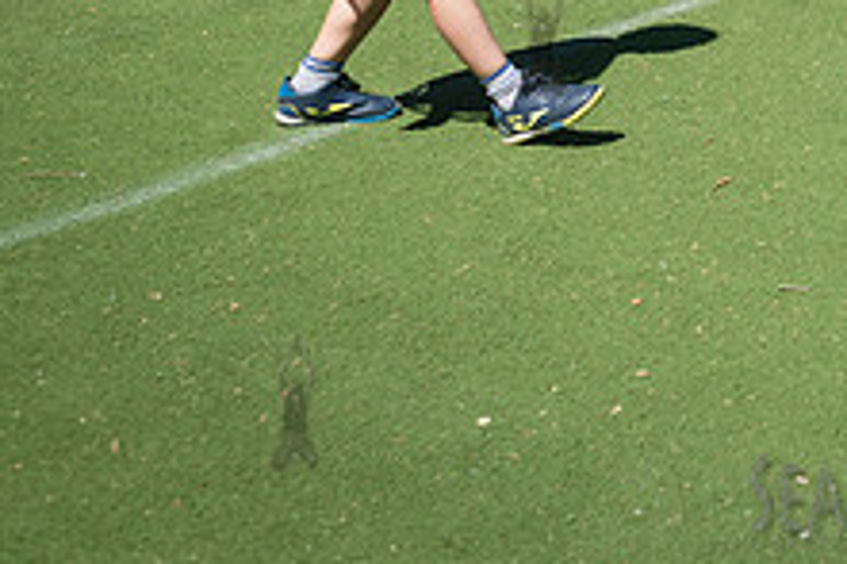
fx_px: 2163
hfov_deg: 20.6
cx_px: 1035
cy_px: -155
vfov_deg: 14.3
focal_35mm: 92
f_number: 4
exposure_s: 1/2500
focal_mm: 35
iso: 320
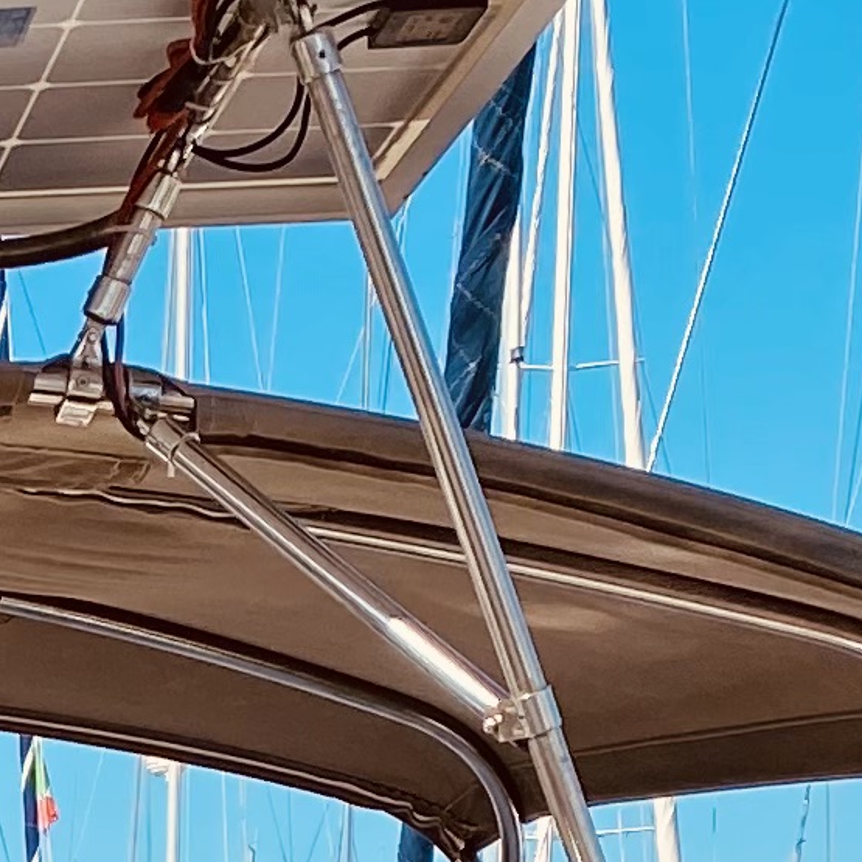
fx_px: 4705
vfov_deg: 9.4
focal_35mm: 167
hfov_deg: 9.5
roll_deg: +1.7
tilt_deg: -8.8
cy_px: 2049
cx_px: -1045
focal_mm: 4.25
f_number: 1.8
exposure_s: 1/2315
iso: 32
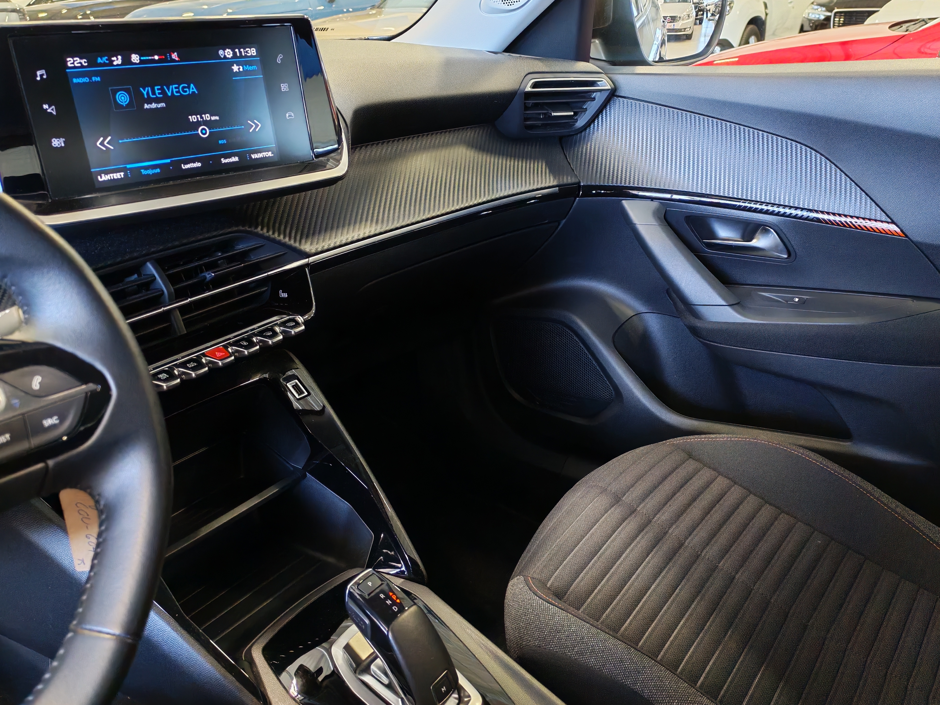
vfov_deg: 44.2
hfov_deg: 56.8
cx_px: 470
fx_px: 869
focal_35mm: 32
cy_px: 352
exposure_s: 1/100
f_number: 1.9
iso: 1250
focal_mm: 6.12
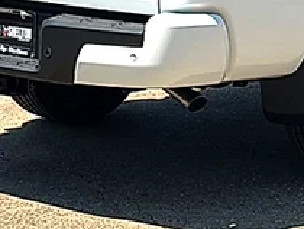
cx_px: 294
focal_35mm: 130
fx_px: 1143
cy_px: -62
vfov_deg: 11.2
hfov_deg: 14.9
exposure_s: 1/6667
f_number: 1.78
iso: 80
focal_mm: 6.86
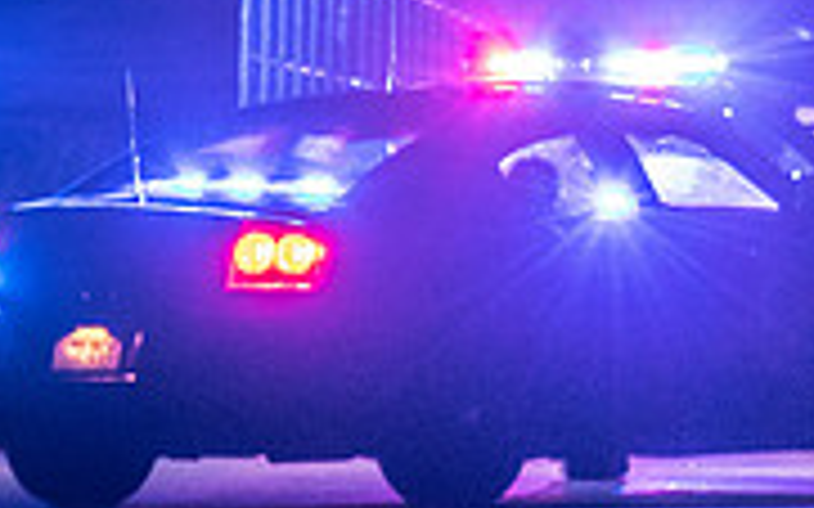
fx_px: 19427
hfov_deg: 2.4
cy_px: -22
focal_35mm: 876
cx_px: 1131
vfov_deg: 1.5
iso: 2000
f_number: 5.3
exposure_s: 1/25
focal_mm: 165
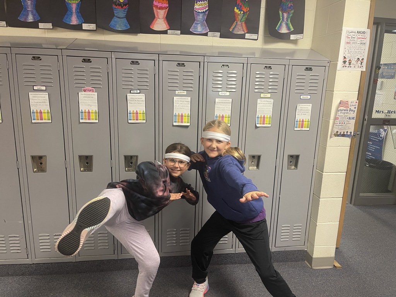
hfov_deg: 69.4
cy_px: 148
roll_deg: -2.5
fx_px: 286
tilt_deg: -12.4
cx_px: 198
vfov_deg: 54.9
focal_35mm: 25
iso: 250
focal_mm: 5.1
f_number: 1.6
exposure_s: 1/60
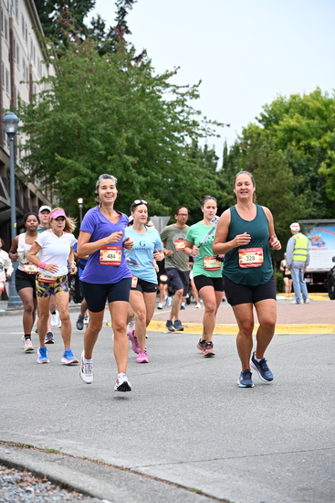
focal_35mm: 72
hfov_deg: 18.9
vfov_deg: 28.1
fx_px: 1004
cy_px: 252
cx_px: 168
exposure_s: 1/800
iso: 1600
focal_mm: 72
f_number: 4
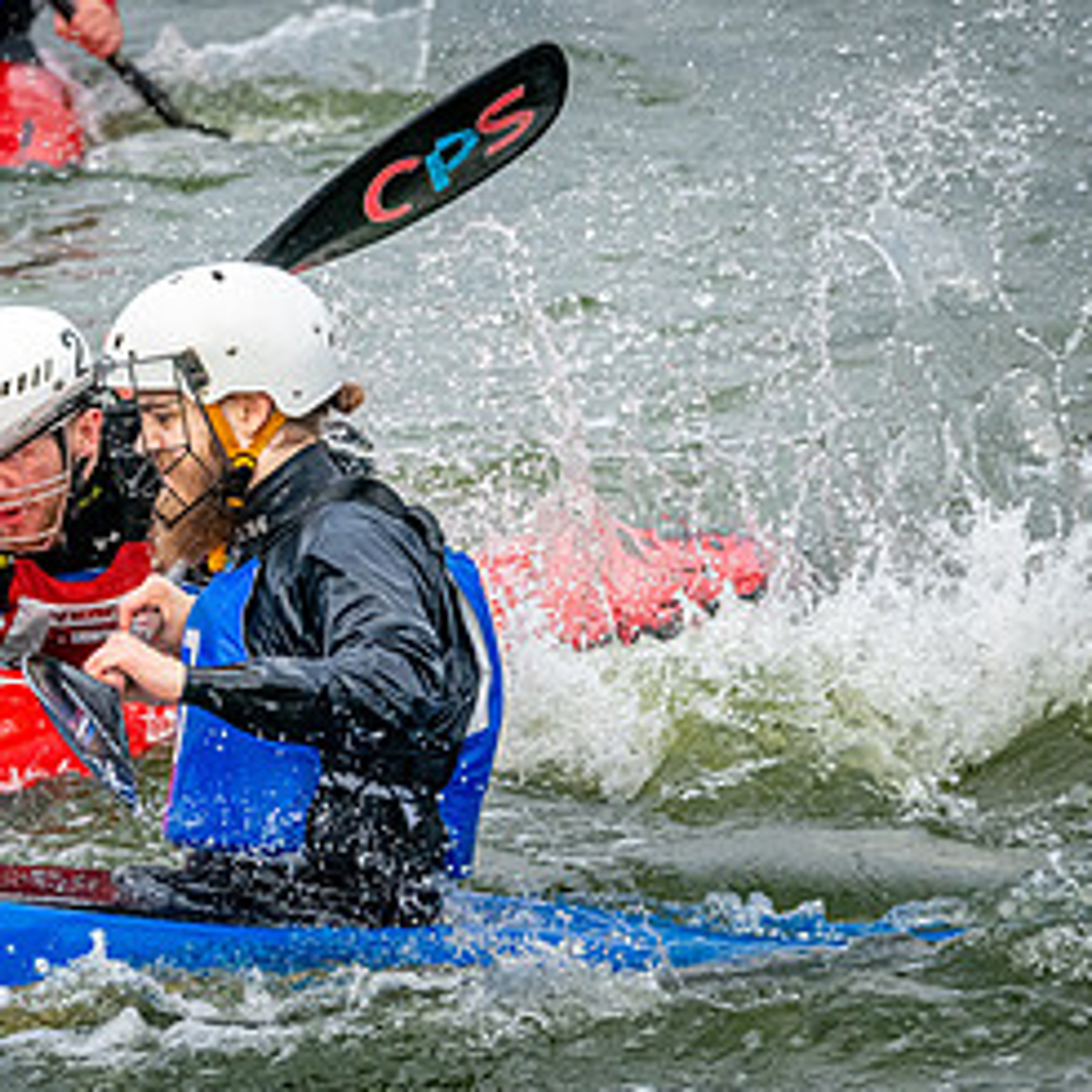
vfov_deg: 3.5
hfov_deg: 3.5
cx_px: 149
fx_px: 17881
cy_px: 661
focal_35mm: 501
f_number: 8
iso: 3200
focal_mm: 240
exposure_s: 1/2000
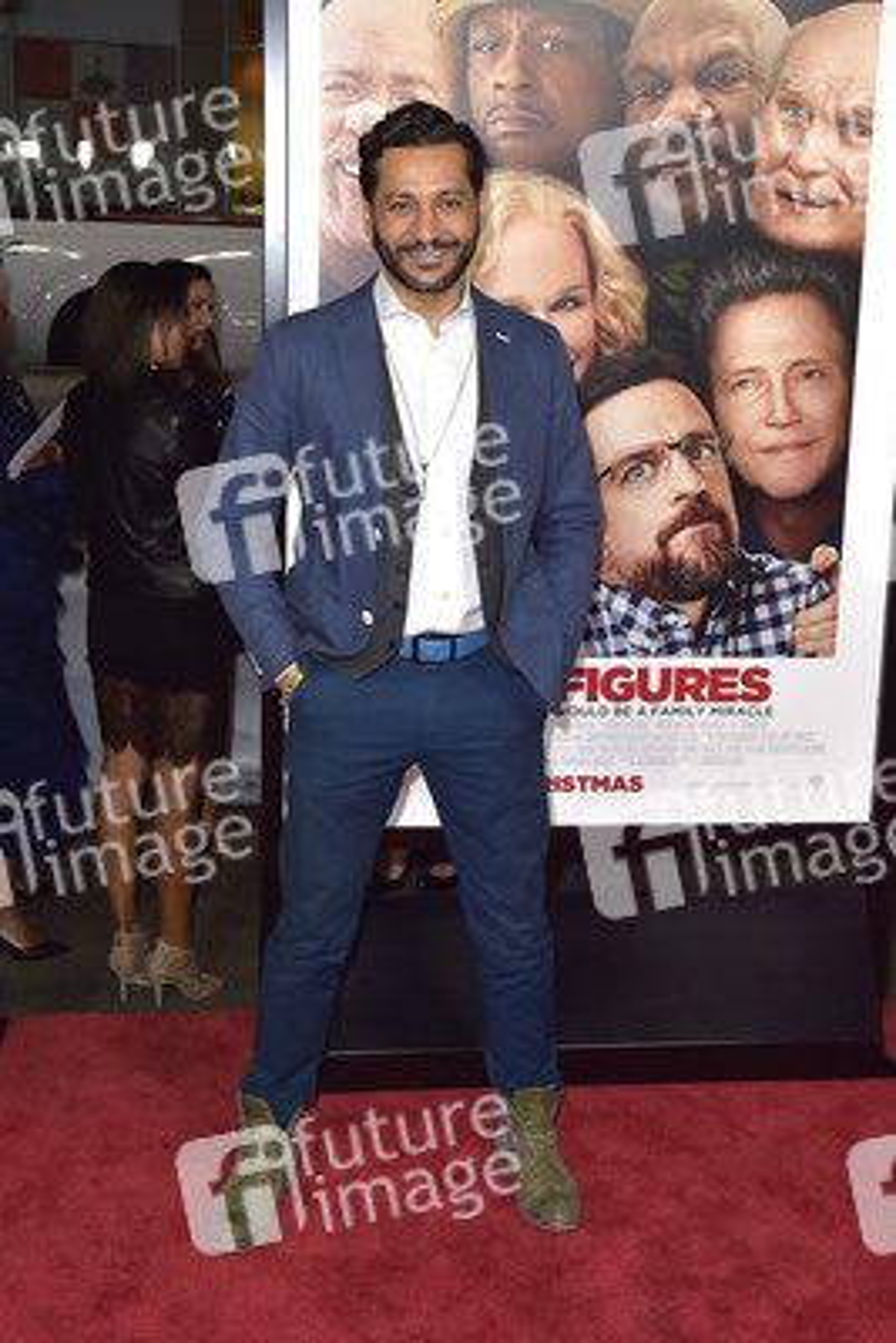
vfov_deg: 50.7
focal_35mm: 38
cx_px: 448
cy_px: 672
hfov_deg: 35.1
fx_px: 1417
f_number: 6.3
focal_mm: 38
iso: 500
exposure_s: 1/320
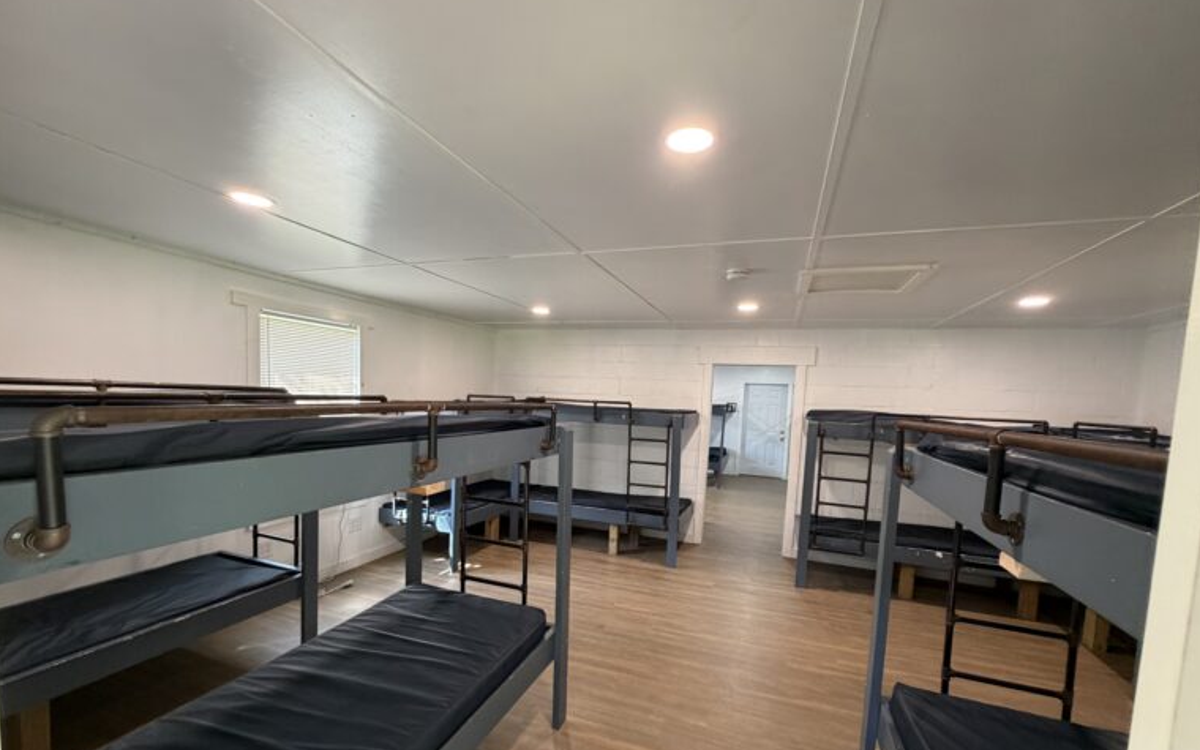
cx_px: 602
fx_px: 491
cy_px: 433
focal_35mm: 15
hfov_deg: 101.5
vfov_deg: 74.3
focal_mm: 2.22
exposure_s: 1/60
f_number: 2.2
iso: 320
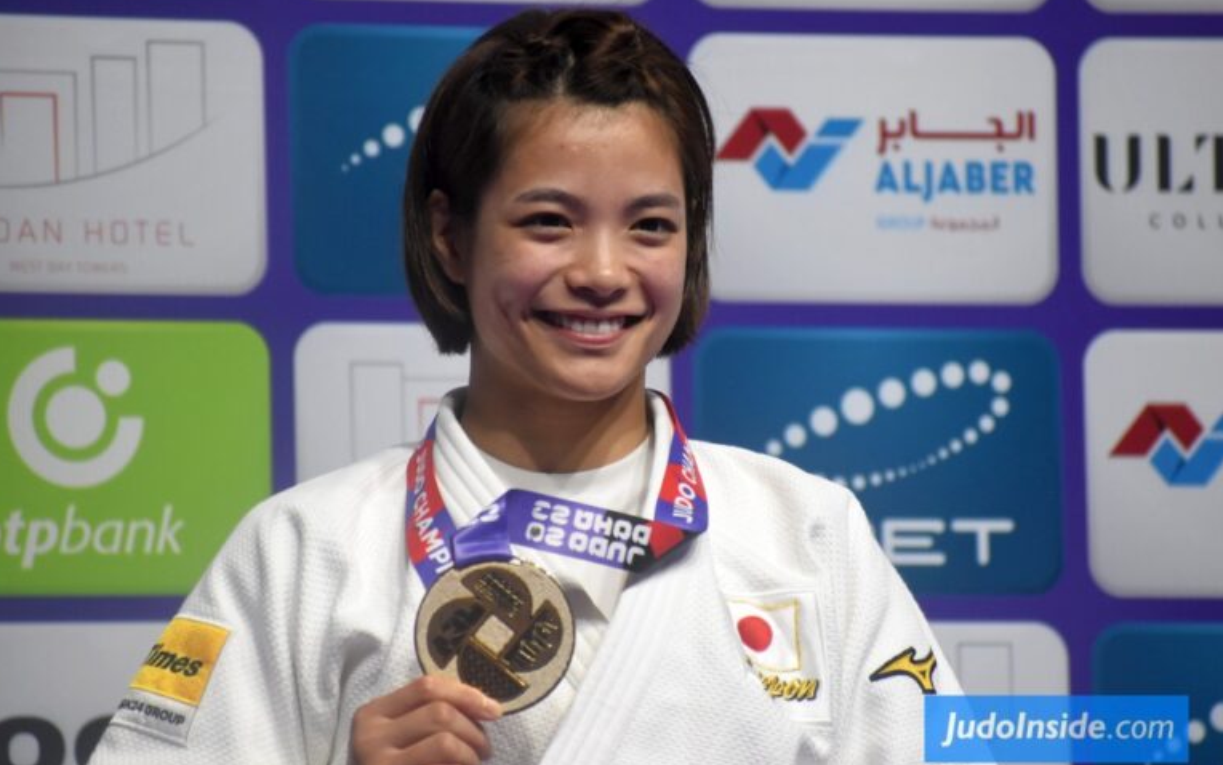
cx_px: 610
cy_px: 389
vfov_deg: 3.4
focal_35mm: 384
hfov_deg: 5.5
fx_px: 12803
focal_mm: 250
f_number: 6
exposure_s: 1/400
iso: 1600
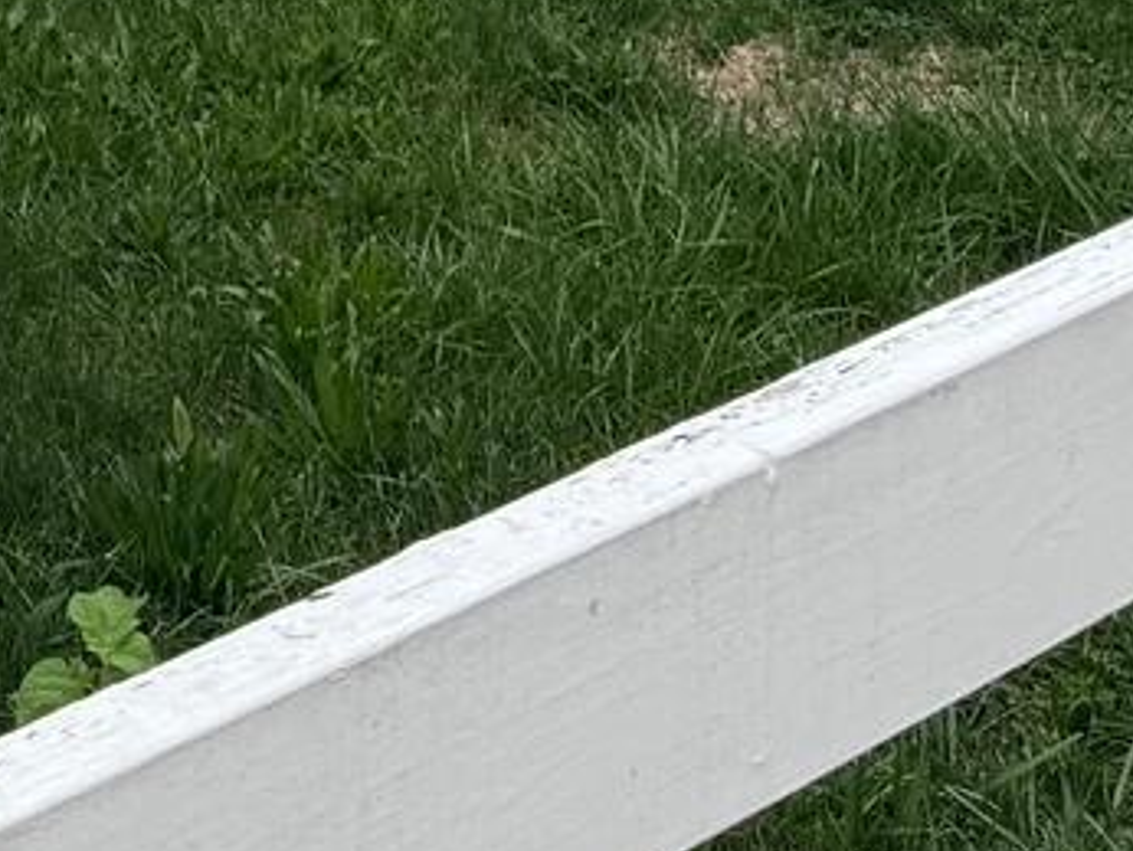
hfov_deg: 13.1
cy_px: -1512
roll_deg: +0.7
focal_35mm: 142
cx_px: -566
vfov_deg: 8.9
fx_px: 4651
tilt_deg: -5.5
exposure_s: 1/325
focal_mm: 6.76
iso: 80
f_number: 1.78
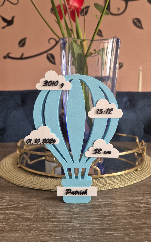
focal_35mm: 25
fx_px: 165
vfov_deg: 72.5
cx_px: 80
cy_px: 123
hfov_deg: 49.3
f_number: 1.8
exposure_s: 1/100
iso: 500
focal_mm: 5.4
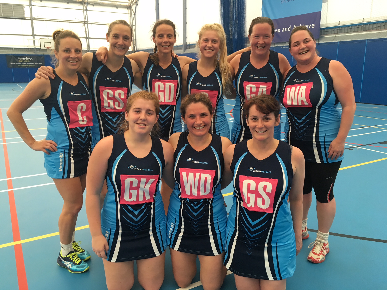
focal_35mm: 29
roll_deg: +0.3
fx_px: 324
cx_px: 194
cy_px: 145
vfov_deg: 48.2
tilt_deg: -12.4
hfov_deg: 61.7
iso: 32
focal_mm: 4.15
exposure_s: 1/33
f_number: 2.2
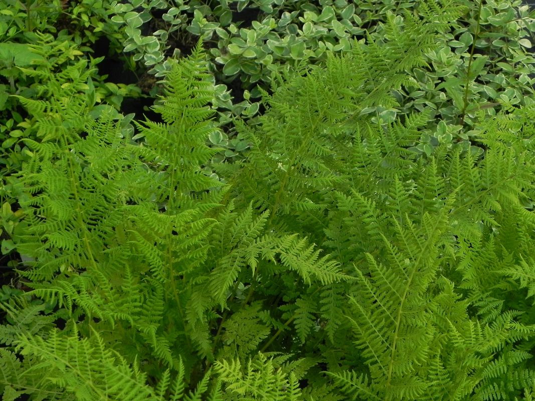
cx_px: 268
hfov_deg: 23.0
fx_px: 1314
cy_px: 200
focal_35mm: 85
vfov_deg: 17.4
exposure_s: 1/160
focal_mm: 15.1
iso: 160
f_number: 4.5
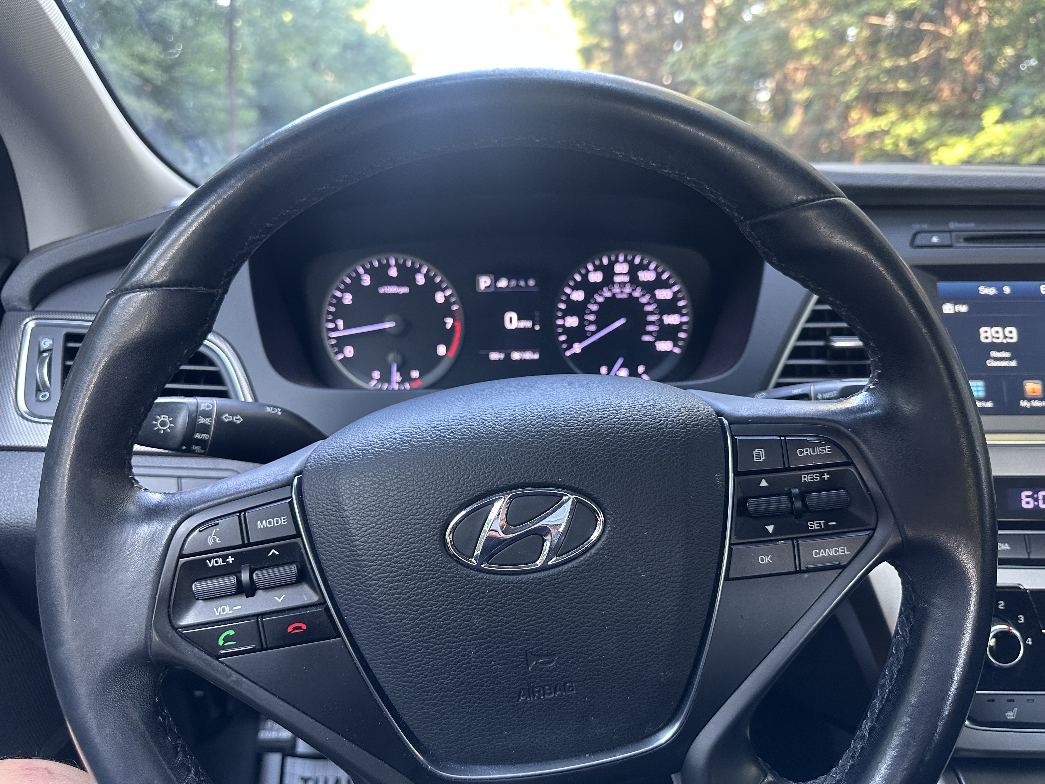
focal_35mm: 24
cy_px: 392
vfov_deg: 56.8
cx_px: 522
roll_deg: +0.6
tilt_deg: -18.6
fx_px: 725
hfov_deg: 71.6
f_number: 1.78
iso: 320
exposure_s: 1/60
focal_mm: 6.86
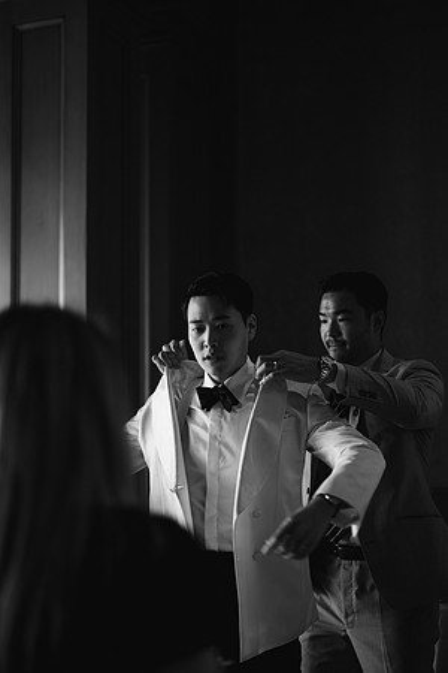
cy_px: 336
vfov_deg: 39.6
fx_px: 933
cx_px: 224
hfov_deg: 27.0
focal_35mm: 50
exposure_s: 1/100
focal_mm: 50
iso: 125
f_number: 1.8
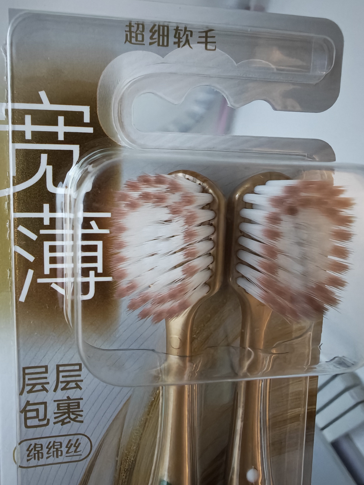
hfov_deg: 56.8
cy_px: 242
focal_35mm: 24
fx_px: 336
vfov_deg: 71.6
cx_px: 182
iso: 2500
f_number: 2
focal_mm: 1.82
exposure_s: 1/8
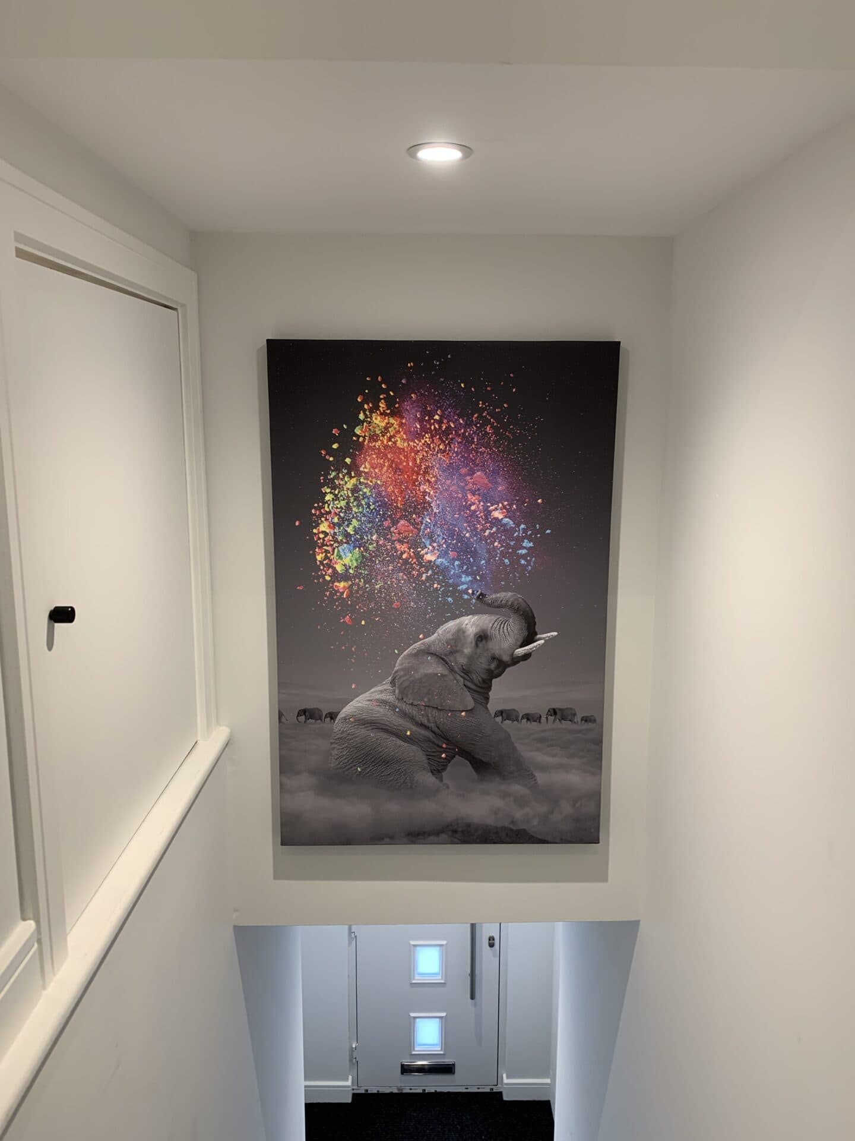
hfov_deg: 53.1
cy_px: 570
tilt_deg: -9.4
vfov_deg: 67.3
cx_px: 428
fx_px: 856
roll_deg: +1.8
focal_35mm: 26
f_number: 1.8
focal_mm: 4.25
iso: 80
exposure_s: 1/50
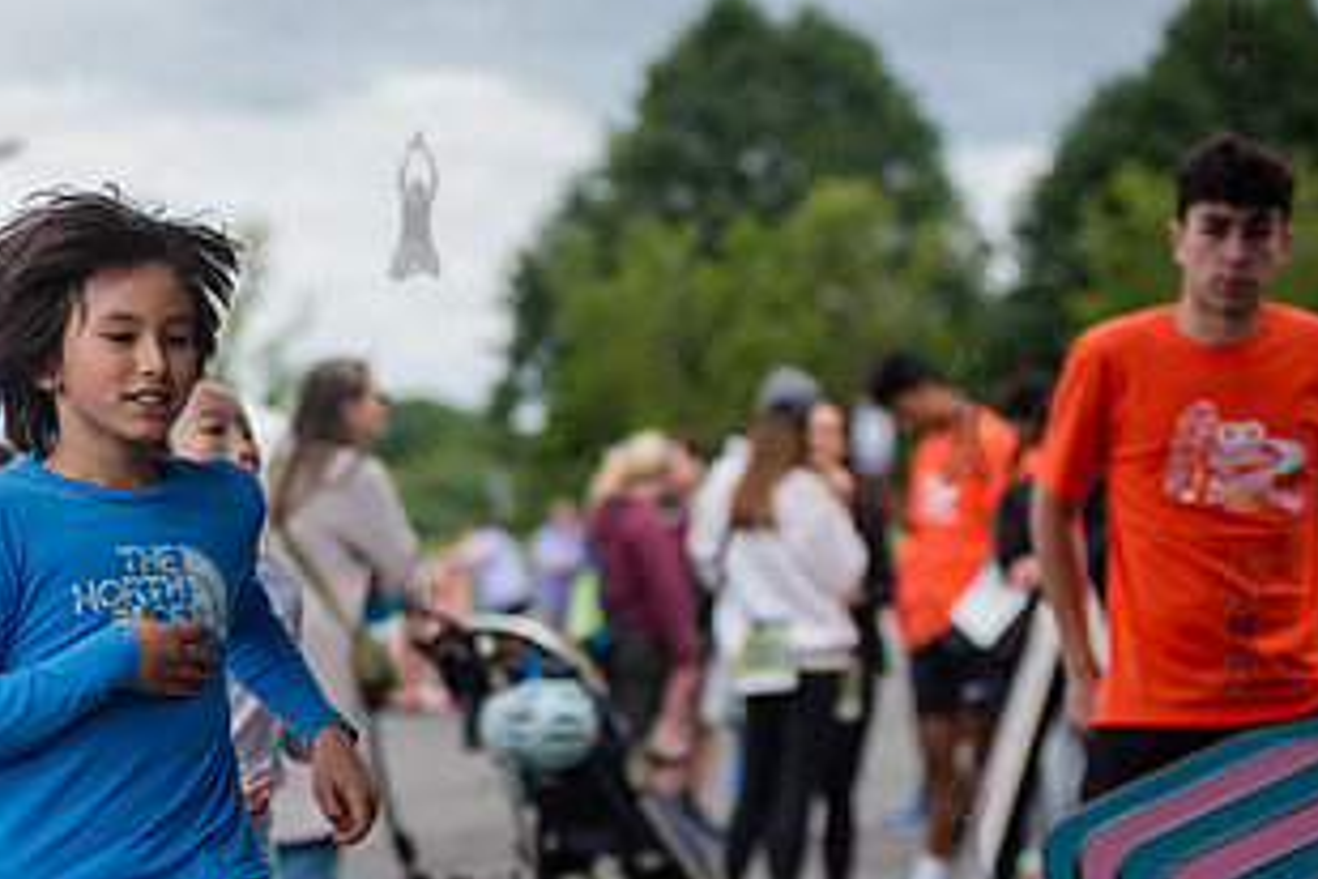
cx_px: 139
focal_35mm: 217
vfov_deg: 6.3
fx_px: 7944
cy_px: 610
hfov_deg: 9.4
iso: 400
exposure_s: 1/2000
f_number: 3.5
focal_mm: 92
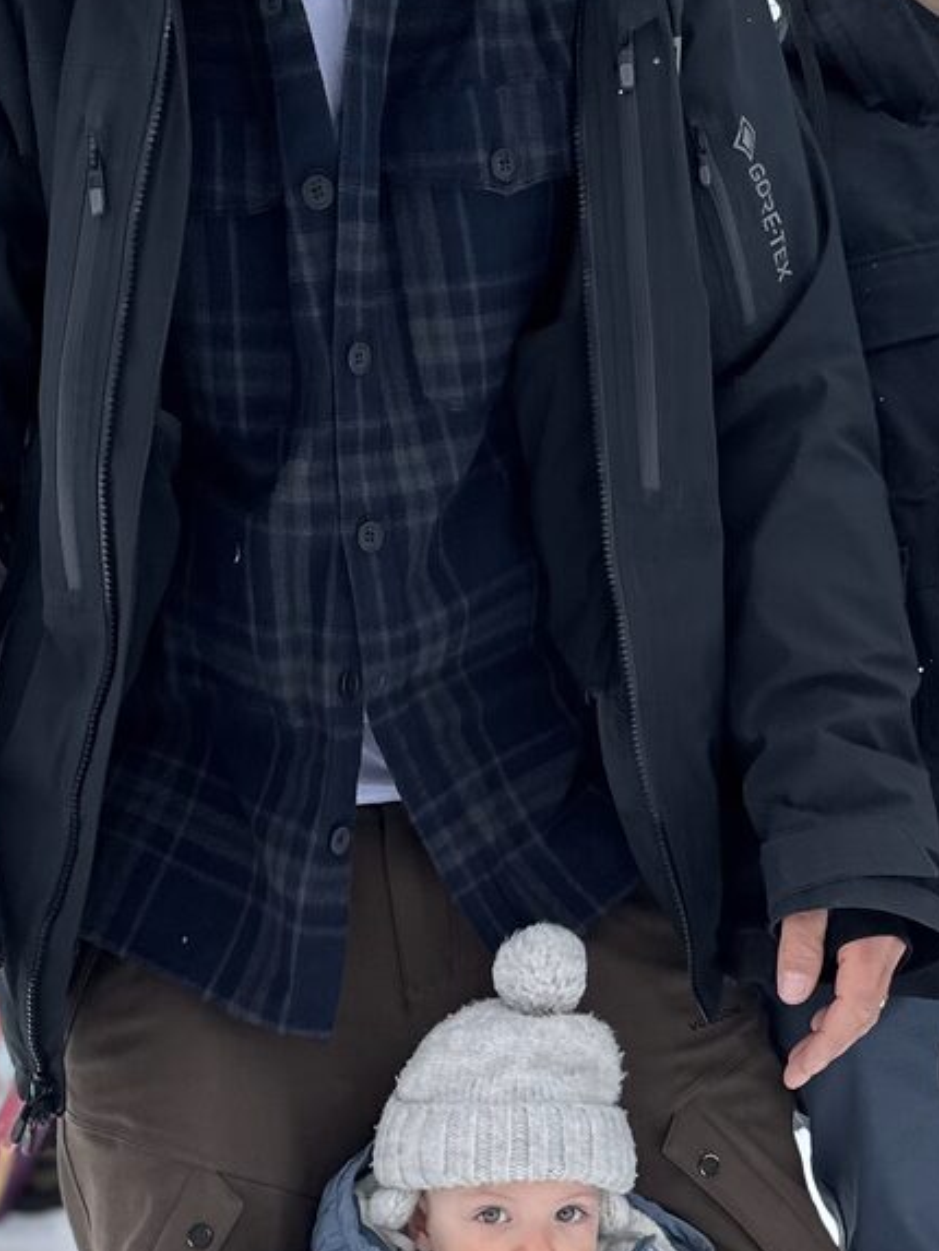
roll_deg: +2.0
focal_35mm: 67
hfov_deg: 21.9
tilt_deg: -4.5
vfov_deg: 28.3
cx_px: 583
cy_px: 1022
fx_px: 2422
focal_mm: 6.86
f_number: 1.78
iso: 80
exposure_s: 1/3356
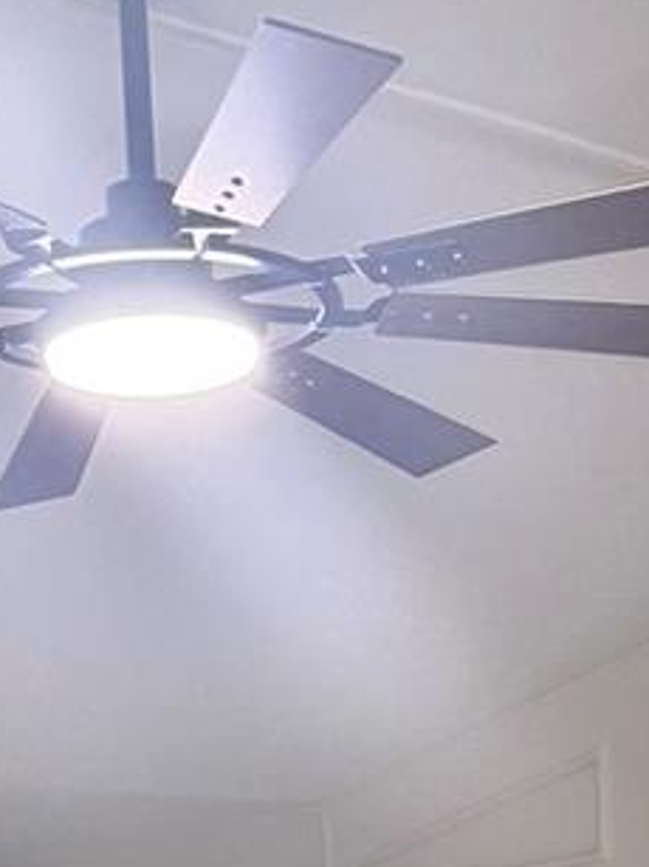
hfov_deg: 12.3
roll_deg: +1.5
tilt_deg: -5.2
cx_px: 435
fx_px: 3002
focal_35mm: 120
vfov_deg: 14.4
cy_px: 1565
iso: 320
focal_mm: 6.76
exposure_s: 1/60
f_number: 1.78
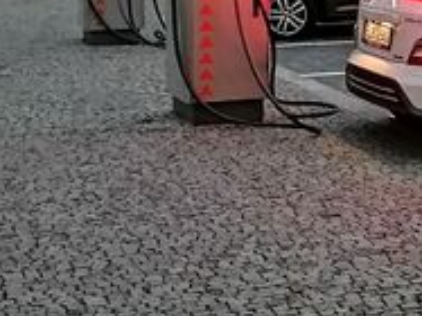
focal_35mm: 114
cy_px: -52
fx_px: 1389
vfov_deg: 12.7
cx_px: 584
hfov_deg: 16.2
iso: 800
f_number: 1.8
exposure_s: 4
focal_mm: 5.3
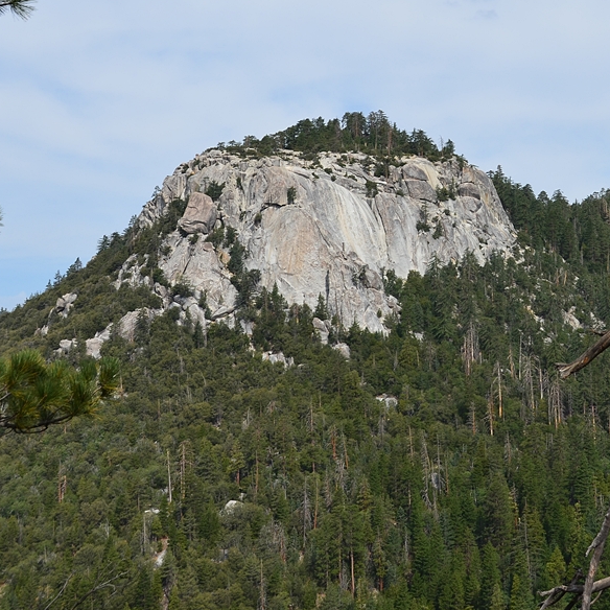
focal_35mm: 51
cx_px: 329
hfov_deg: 33.4
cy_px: 302
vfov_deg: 33.4
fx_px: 1017
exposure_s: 1/400
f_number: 6.3
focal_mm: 26
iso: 100
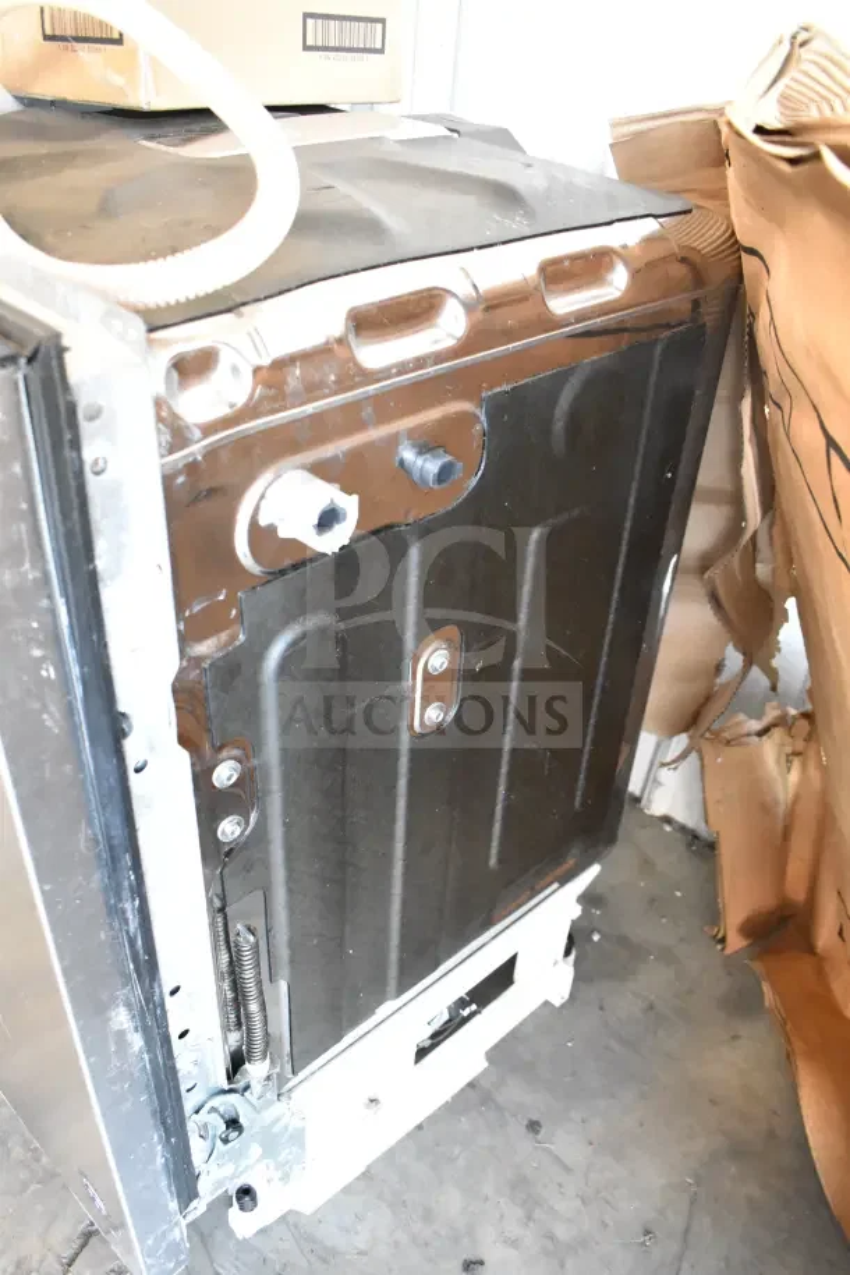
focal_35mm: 30
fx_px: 1062
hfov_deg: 43.6
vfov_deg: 61.9
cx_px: 425
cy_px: 638
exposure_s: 1/60
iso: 6400
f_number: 4
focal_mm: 20
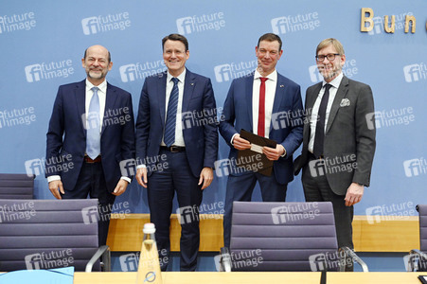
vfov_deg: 38.8
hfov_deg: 55.8
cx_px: 214
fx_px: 403
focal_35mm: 34
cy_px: 142
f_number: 4
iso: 6400
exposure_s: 1/1600
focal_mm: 34
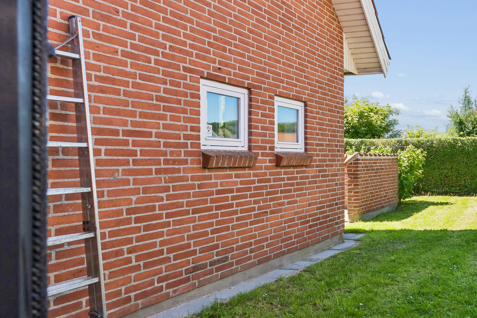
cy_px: 162
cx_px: 433
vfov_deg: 43.6
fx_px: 397
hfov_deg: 53.8
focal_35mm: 30
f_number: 8
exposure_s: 1/125
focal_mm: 10
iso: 200
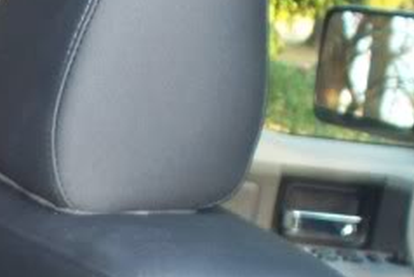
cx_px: -186
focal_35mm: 161
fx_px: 1853
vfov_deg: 8.3
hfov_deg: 12.2
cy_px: 423
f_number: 2.8
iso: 200
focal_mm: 7.5
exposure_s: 1/30
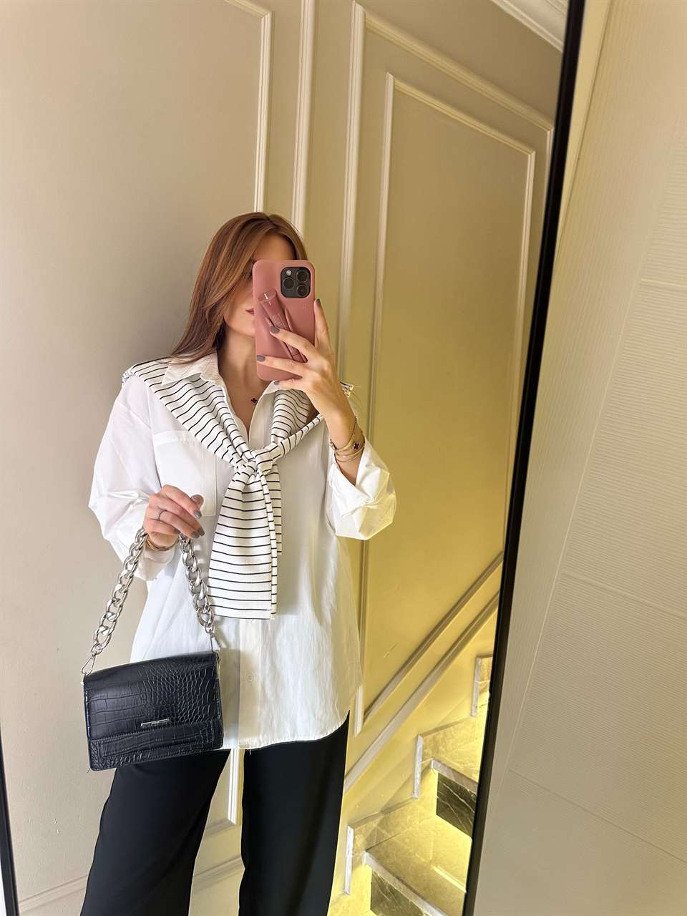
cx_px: 344
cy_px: 458
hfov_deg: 56.8
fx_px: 635
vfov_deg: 71.6
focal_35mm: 24
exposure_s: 1/73
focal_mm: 6.86
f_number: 1.78
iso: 250
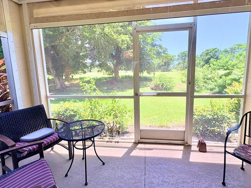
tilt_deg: -6.9
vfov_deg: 71.5
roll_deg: +1.7
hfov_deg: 87.8
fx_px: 131
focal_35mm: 18
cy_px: 88
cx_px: 124
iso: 50
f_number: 2.2
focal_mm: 2.22
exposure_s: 1/239
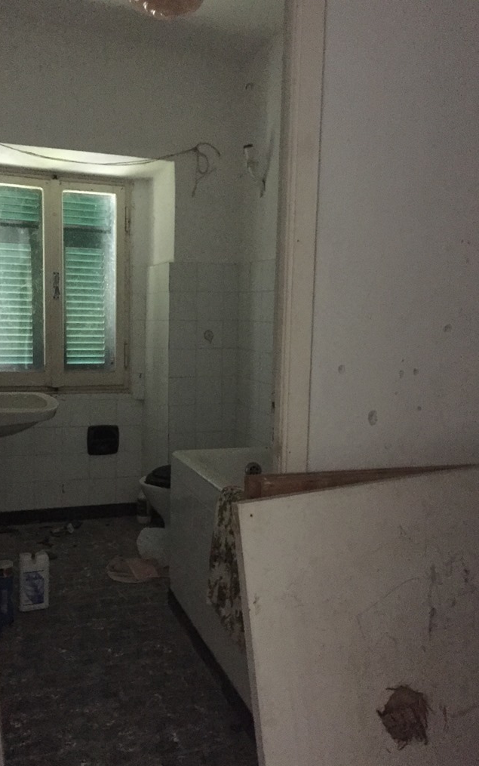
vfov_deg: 61.2
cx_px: 213
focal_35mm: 31
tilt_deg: -3.4
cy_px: 386
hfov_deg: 40.6
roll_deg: -1.5
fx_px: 647
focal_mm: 4.15
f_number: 2.2
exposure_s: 1/17
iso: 1250
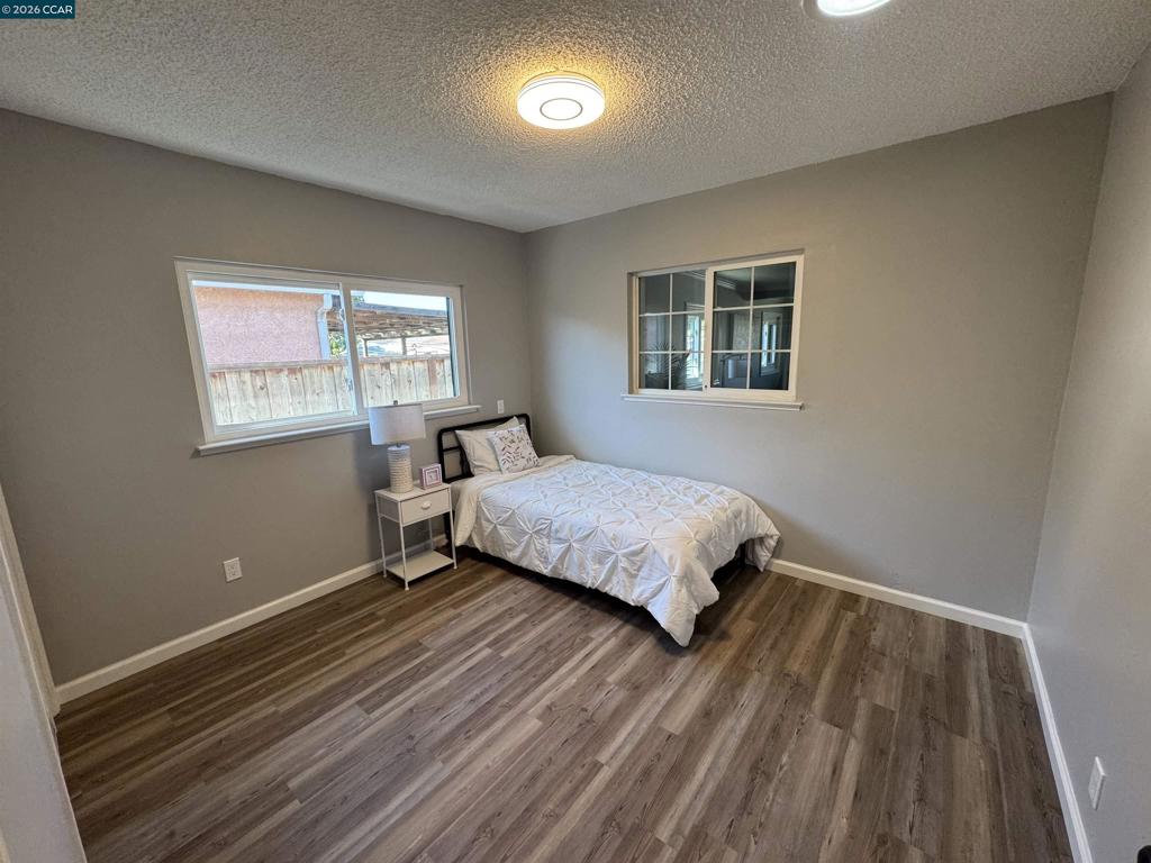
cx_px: 576
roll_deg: +1.6
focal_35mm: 14
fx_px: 466
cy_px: 432
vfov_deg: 85.7
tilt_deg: -10.9
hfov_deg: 102.1
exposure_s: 1/120
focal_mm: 2.22
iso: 160
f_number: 2.2
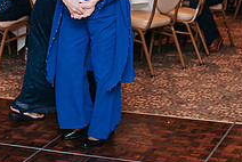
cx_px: 64
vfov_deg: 11.4
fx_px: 801
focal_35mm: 119
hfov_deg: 17.1
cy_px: -22
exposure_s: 1/160
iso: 1000
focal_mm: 35
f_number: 2.8
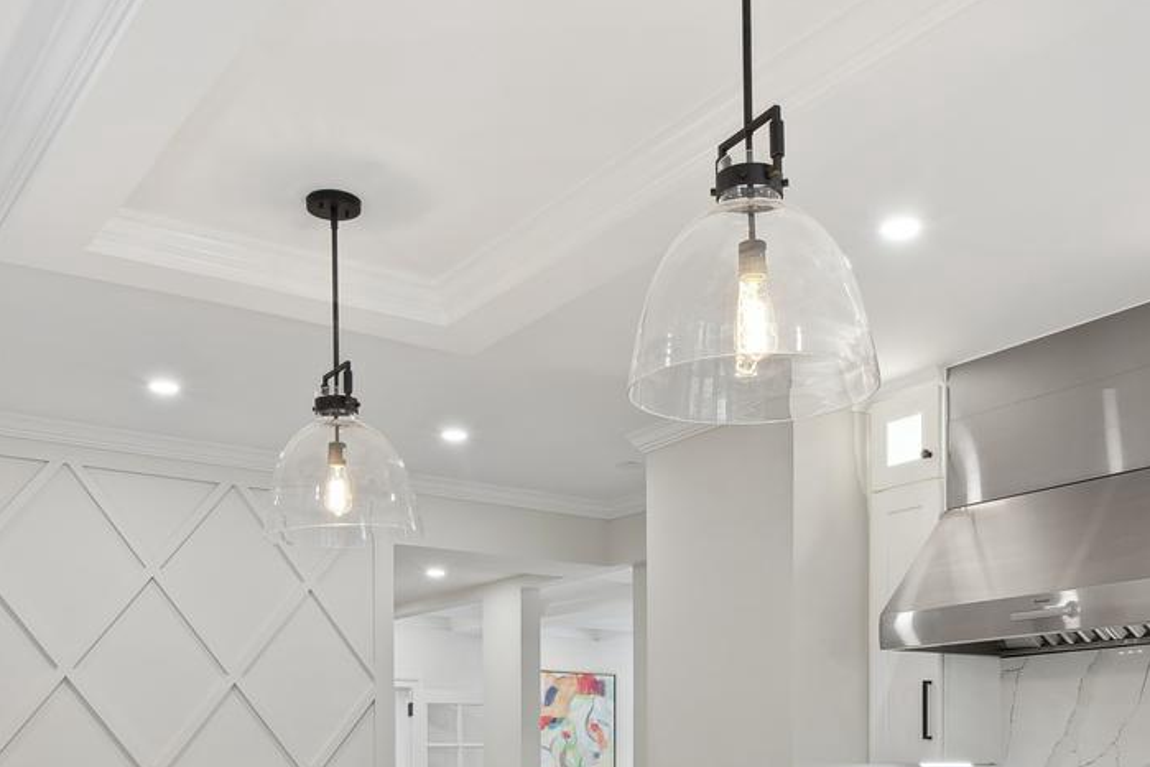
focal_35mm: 41
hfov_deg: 47.3
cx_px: 628
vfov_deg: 30.3
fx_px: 1310
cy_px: 774
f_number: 9
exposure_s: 1/10
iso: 200
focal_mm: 14
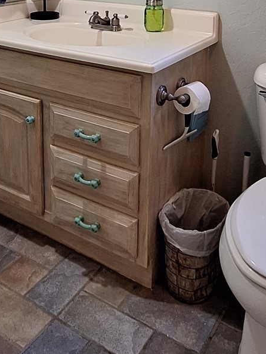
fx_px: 430
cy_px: 24
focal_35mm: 42
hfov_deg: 34.2
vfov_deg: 40.7
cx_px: 98
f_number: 2.2
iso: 100
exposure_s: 1/40
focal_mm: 1.74
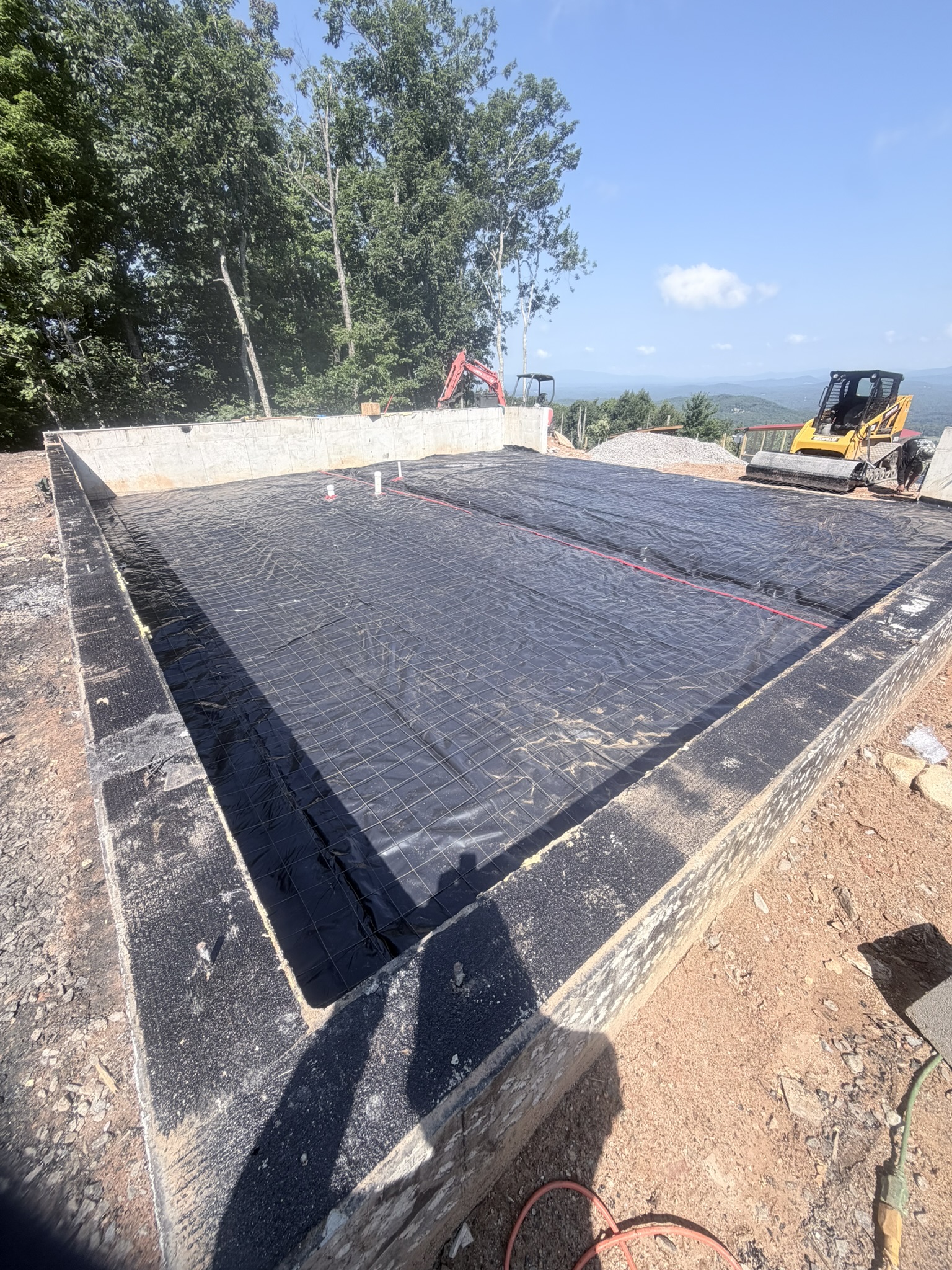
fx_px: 513
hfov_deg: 85.7
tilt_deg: -27.7
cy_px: 635
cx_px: 476
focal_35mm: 14
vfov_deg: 102.1
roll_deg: +0.4
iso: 40
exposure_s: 1/770
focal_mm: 2.22
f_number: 2.2
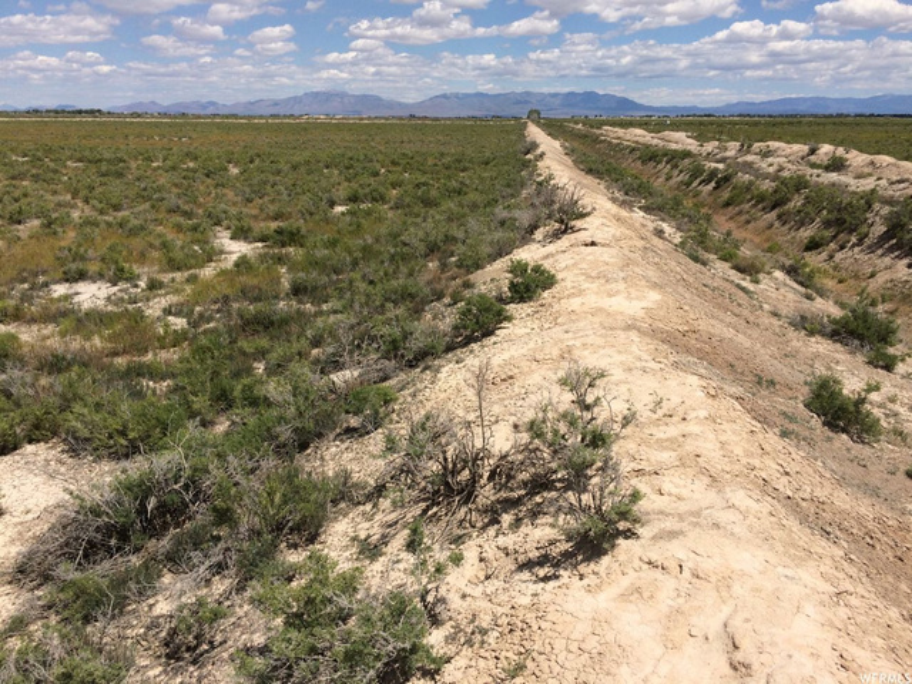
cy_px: 342
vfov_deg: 48.2
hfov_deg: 61.7
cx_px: 456
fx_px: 764
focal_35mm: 29
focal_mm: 4.15
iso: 32
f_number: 2.2
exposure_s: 1/4115
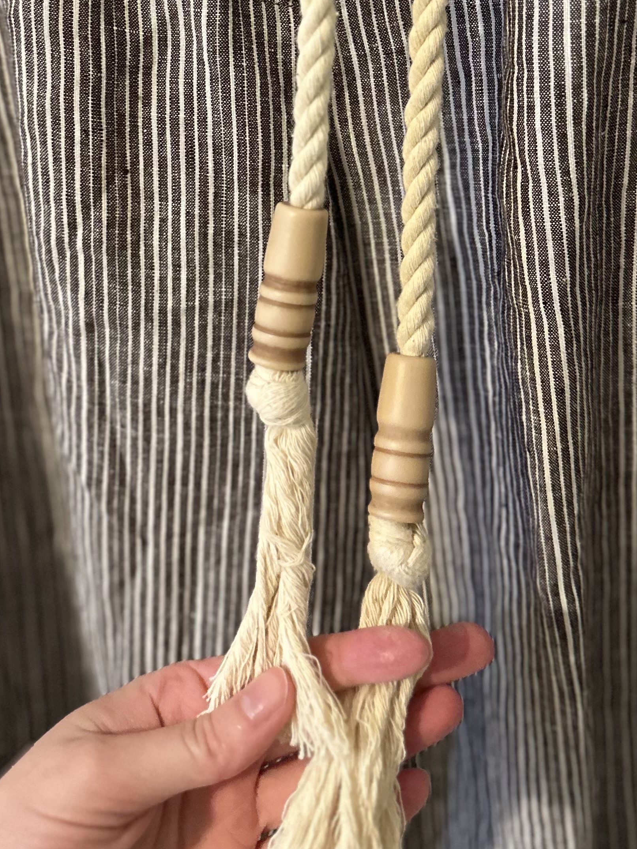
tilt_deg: -19.1
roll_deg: +4.2
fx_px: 1104
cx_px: 291
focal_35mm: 45
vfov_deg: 40.0
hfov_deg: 32.2
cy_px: 143
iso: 800
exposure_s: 1/60
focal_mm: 6.86
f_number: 1.78
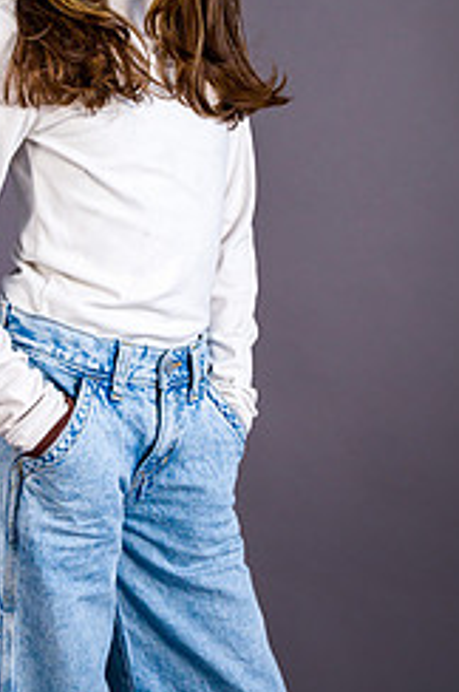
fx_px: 2474
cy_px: 167
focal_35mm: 129
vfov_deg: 15.8
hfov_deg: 10.6
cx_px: 129
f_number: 3.5
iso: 1000
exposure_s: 1/200
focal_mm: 70
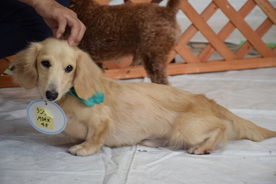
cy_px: 92
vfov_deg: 9.6
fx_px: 1093
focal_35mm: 142
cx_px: 138
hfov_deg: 14.4
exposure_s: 1/50
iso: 800
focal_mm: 95
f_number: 6.3
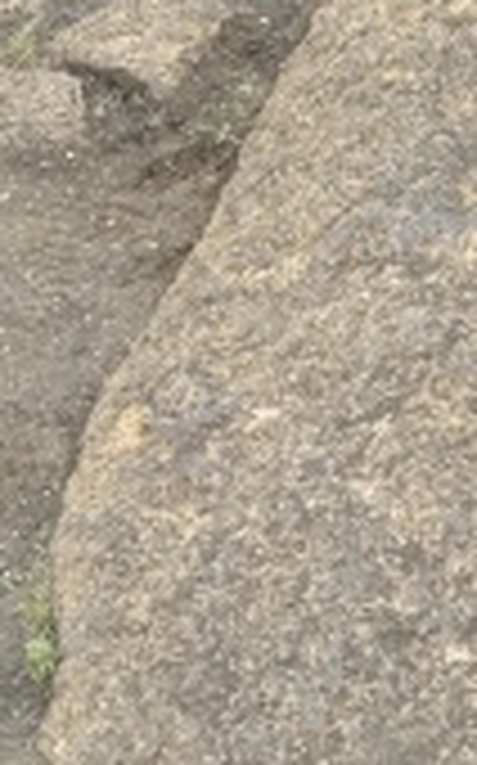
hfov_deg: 8.1
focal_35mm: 154
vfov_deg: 12.8
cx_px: 936
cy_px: -448
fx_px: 3209
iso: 25
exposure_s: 1/120
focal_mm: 4.15
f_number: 2.2
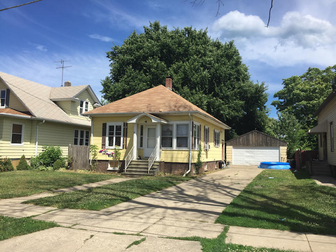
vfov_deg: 48.2
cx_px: 168
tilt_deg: +4.7
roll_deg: -1.2
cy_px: 126
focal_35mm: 29
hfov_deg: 61.7
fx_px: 281
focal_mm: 4.15
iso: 32
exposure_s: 1/1883
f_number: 2.2
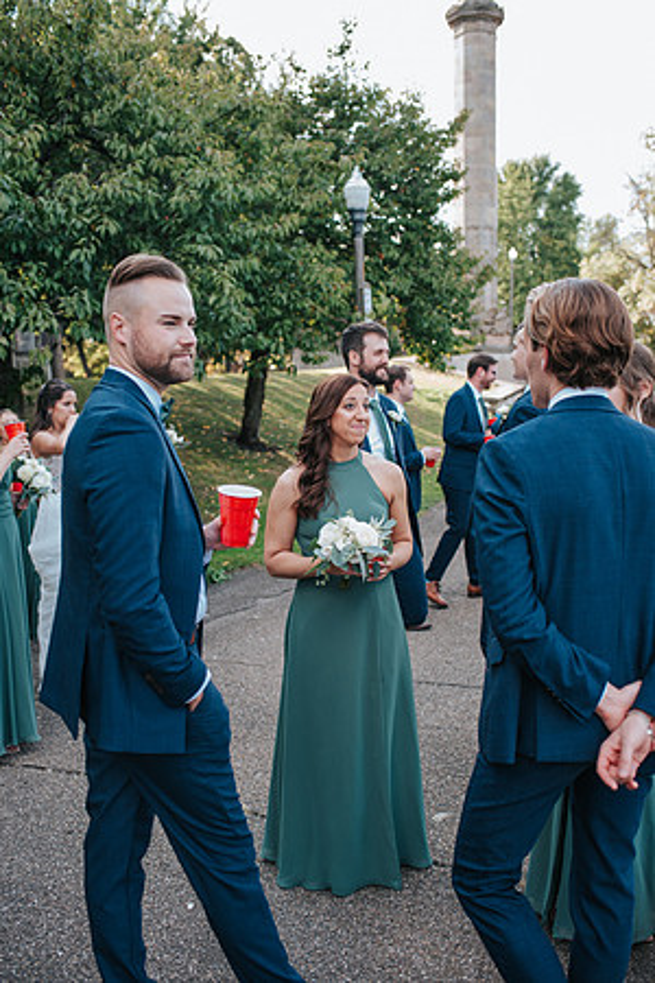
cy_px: 492
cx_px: 328
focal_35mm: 35
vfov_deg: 54.4
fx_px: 955
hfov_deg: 37.9
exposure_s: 1/800
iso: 900
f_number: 3.2
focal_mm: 35
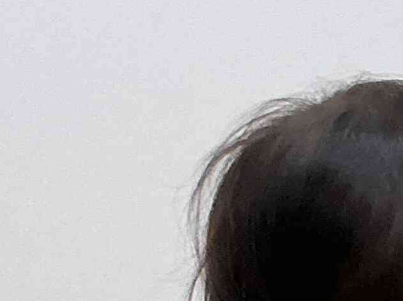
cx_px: 717
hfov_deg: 10.1
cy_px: 784
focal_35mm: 186
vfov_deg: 7.3
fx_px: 2164
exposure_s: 1/120
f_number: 1.8
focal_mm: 3
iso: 50
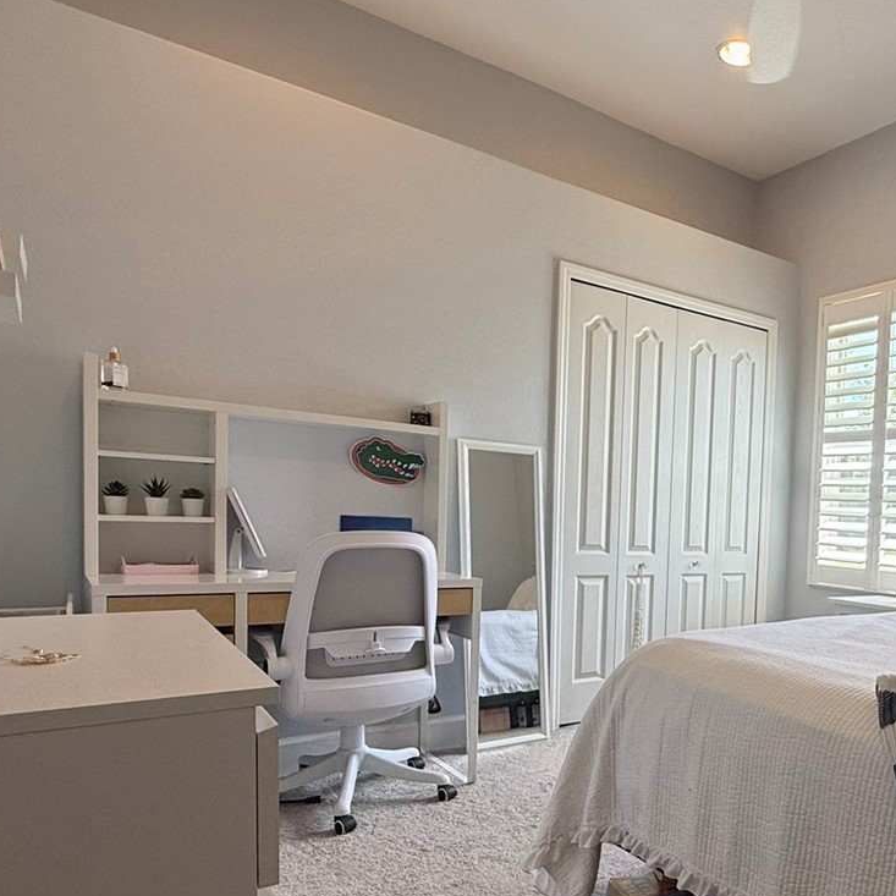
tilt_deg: -3.7
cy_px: 571
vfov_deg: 58.2
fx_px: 791
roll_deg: -2.3
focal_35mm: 27
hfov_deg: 53.4
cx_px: 766
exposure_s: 1/184
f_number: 2.2
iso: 64
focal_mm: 2.22
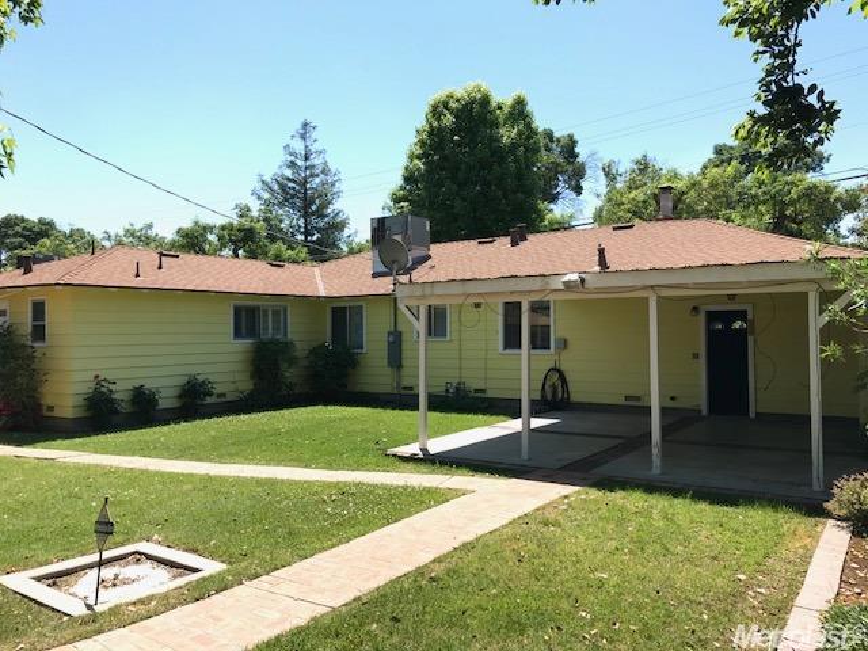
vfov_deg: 49.7
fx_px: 702
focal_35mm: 28
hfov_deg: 63.4
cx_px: 434
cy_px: 326
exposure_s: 1/1277
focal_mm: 3.99
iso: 20
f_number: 1.8
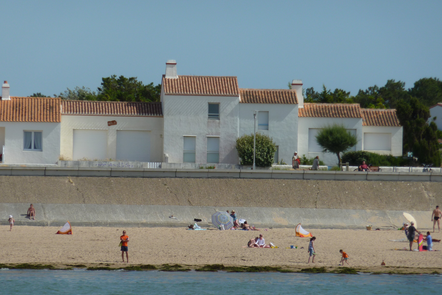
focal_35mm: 313
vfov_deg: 4.4
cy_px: 160
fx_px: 3842
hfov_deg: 6.6
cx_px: 221
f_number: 5.6
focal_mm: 49.2
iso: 80
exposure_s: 1/800
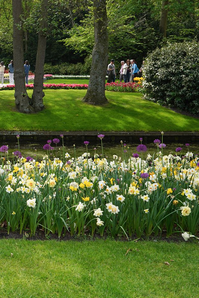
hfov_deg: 24.5
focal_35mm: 51
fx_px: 423
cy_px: 109
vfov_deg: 38.6
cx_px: -27
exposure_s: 1/100
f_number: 7.1
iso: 100
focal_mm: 24
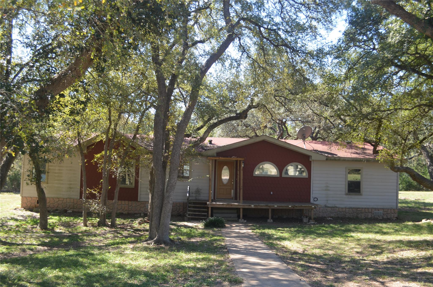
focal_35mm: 36
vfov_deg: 36.7
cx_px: 216
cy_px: 144
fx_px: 432
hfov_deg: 53.2
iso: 200
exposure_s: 1/160
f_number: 6.3
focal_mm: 24
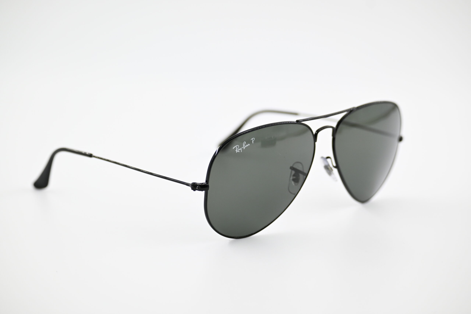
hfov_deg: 22.6
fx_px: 1177
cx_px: 236
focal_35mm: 90
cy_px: 157
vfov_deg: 15.2
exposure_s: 1/400
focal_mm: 60
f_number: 4.8
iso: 400
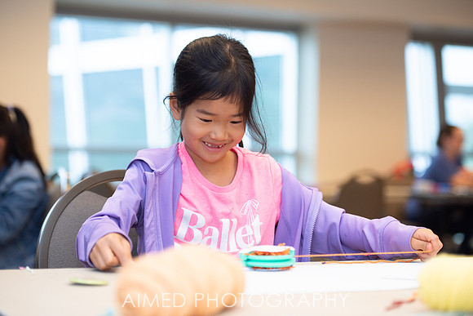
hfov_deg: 23.9
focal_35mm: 85
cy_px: 158
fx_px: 1117
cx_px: 236
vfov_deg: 16.1
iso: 320
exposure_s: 1/160
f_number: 3.2
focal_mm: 85
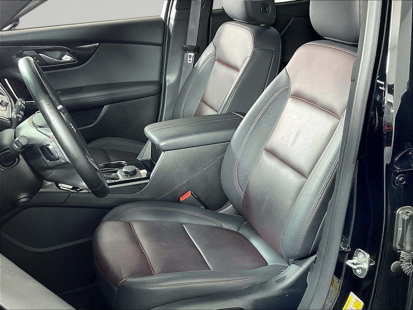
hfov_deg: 61.7
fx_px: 346
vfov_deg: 48.2
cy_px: 155
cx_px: 206
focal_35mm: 29
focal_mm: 3
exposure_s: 1/60
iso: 125
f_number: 1.8
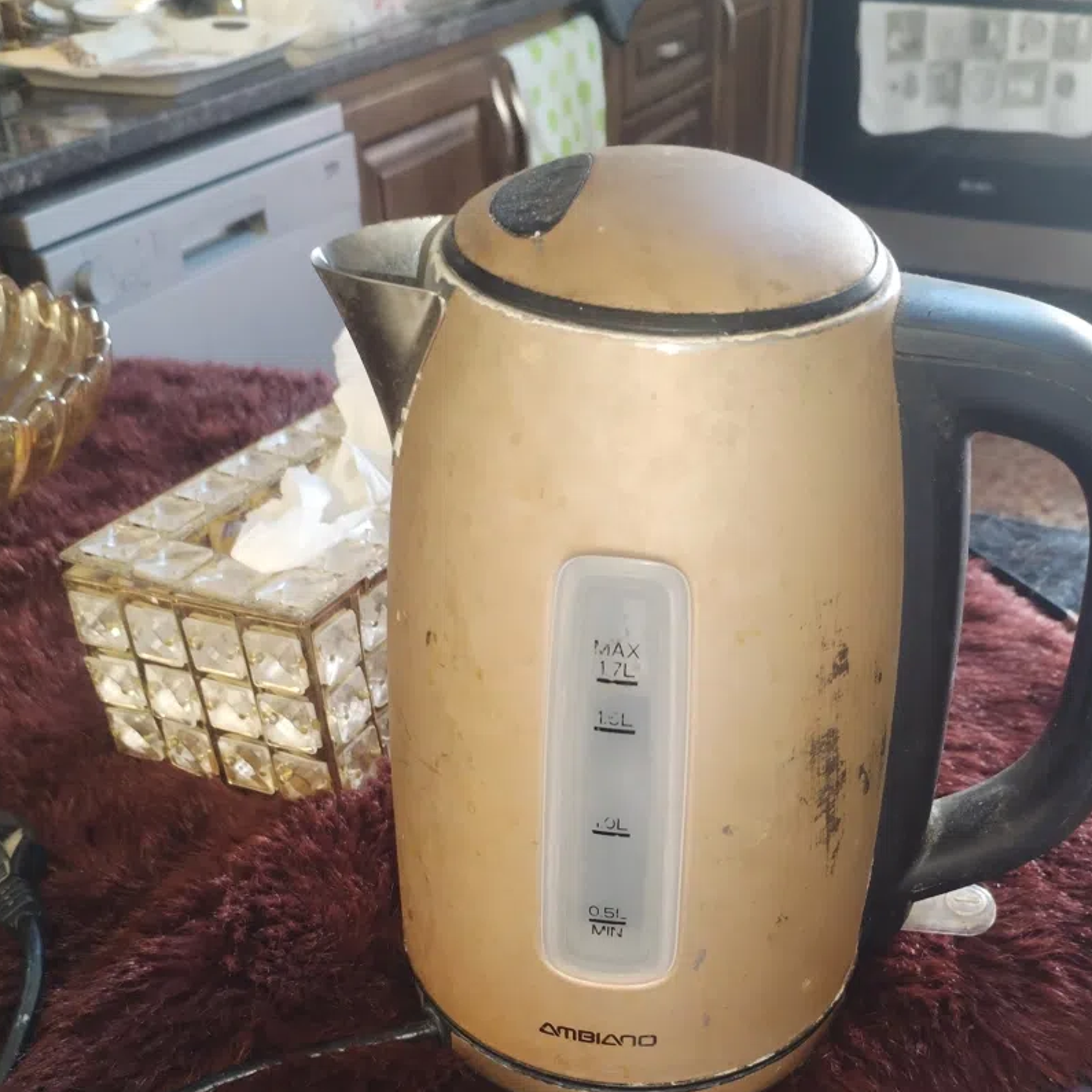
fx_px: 1570
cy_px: 892
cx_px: 657
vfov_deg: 36.9
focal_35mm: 44
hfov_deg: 38.2
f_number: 1.8
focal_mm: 4.75
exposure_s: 1/25
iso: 823
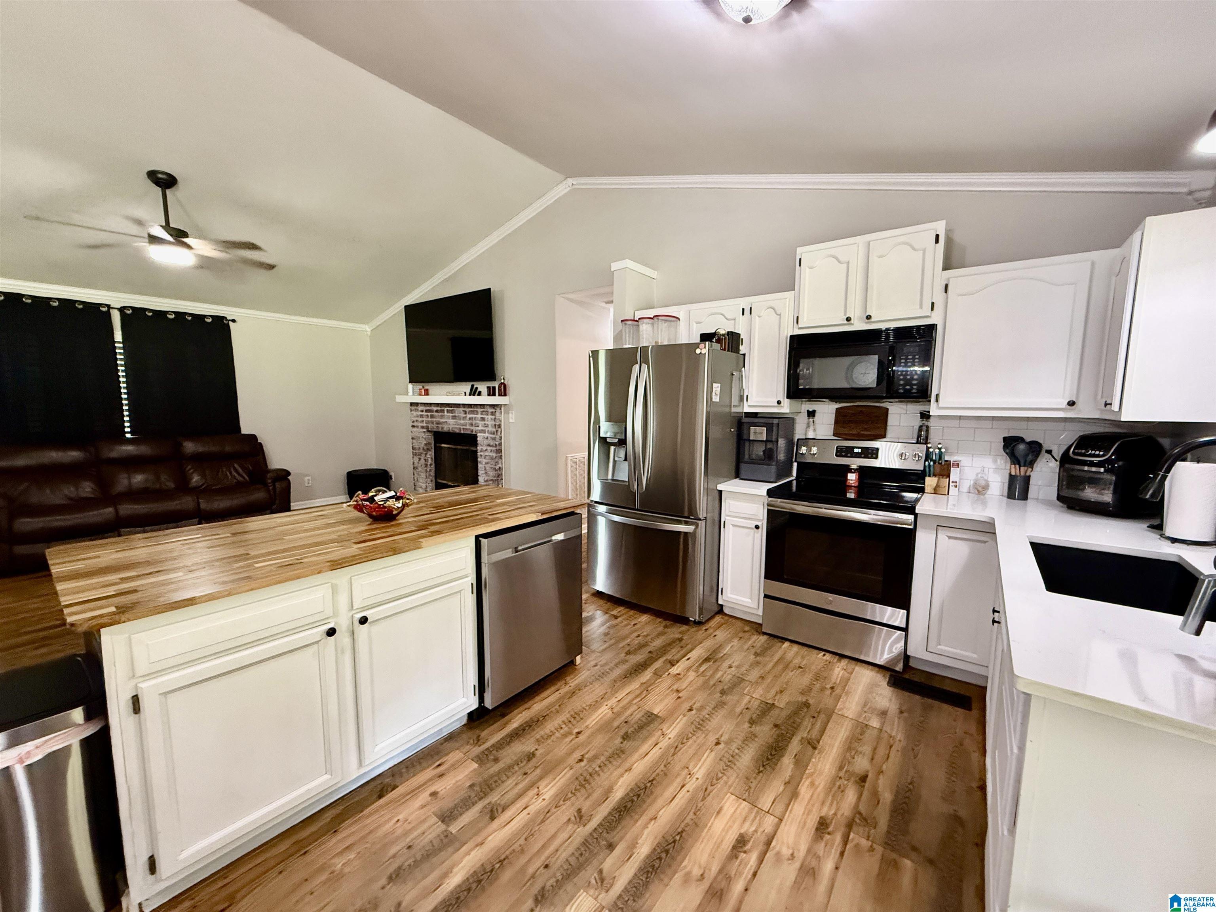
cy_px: 456
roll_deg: -0.4
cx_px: 608
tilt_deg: -5.7
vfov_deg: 85.7
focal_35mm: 14
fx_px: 492
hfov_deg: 102.1
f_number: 2.2
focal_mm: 2.22
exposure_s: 1/60
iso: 640
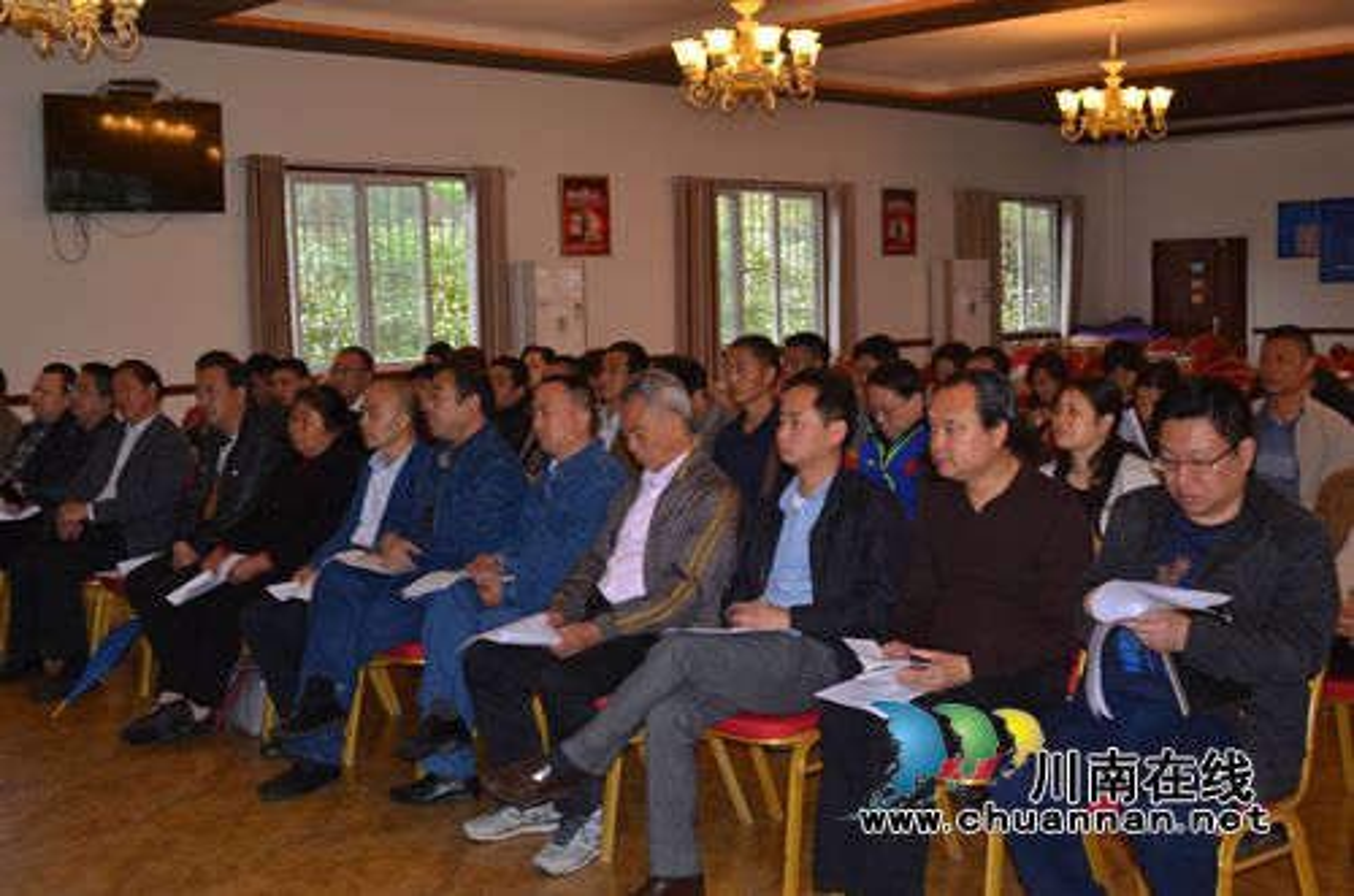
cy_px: 448
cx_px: 677
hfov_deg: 46.5
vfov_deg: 31.7
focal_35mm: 42
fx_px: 1576
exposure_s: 1/60
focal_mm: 28
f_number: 3.5
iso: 100
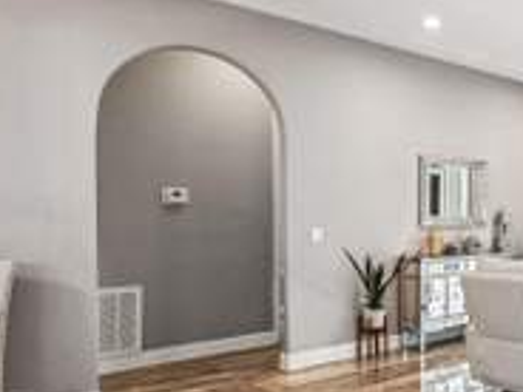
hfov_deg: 40.2
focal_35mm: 35
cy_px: 223
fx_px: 529
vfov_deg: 40.6
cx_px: 603
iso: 3200
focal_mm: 14
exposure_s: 1/200
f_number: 8
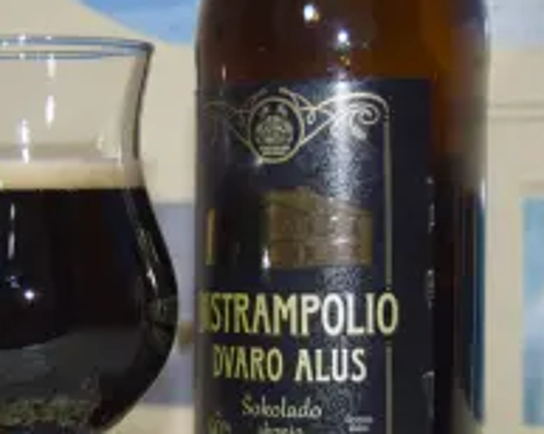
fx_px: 1785
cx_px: 101
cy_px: 337
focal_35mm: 111
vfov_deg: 13.8
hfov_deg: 17.2
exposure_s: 1/60
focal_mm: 38
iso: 640
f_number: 4.8
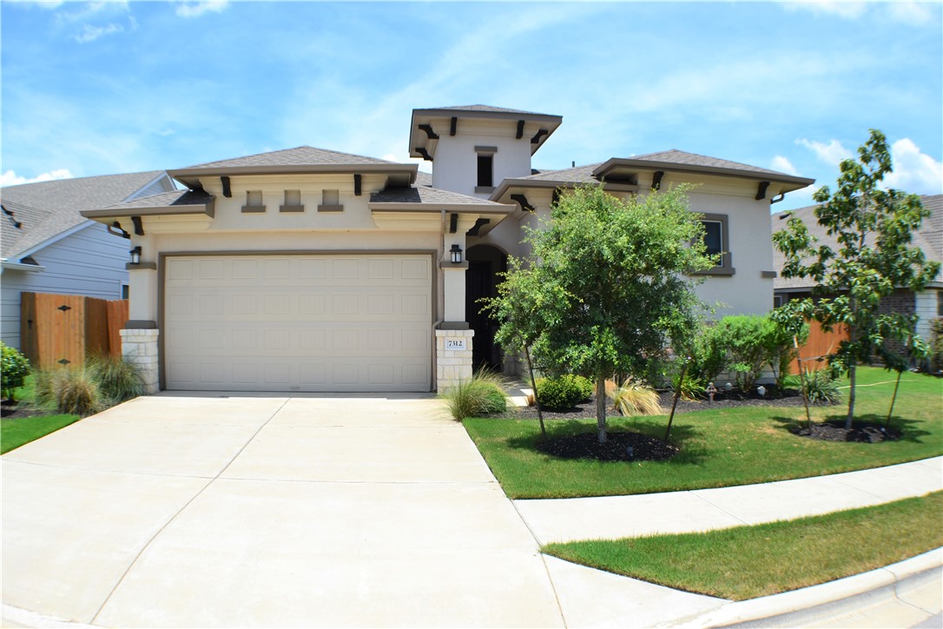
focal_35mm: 36
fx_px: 943
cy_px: 314
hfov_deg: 53.1
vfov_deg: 36.9
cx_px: 472
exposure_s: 1/200
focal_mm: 24
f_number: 8
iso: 100
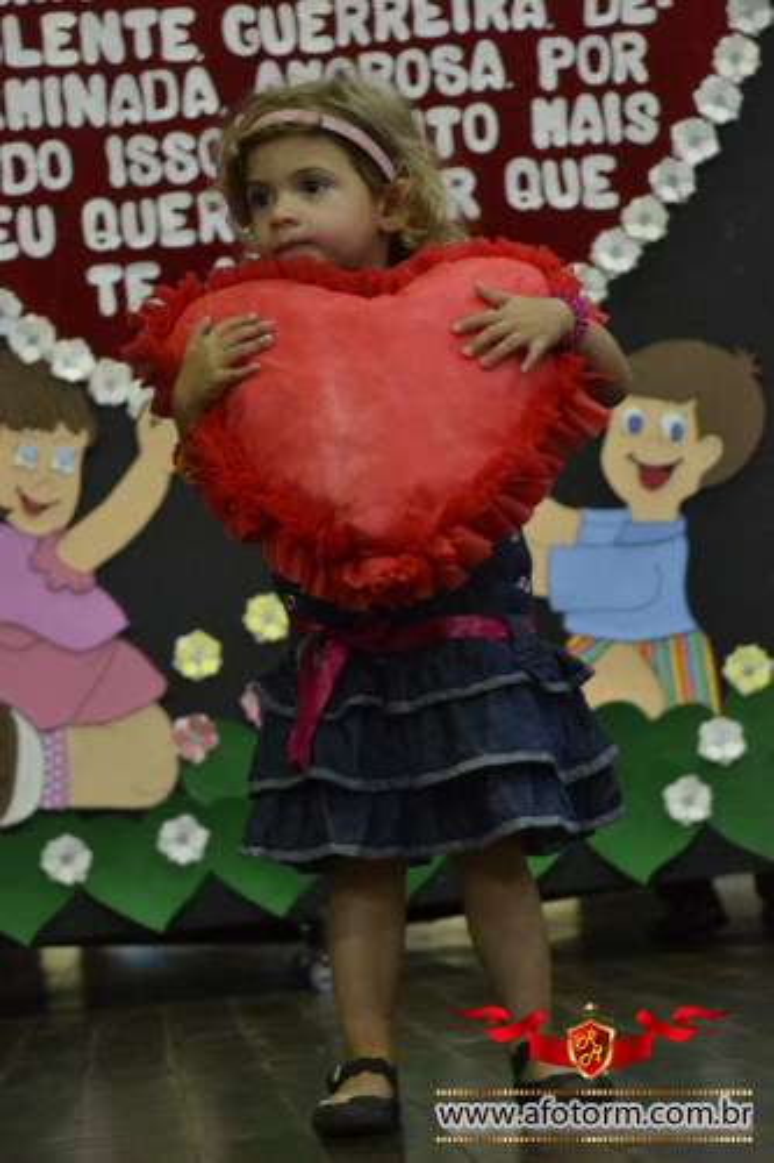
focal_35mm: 99
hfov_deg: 13.8
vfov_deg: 20.6
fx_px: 3195
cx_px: 387
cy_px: 582
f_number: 5.3
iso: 3200
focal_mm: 66
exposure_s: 1/20
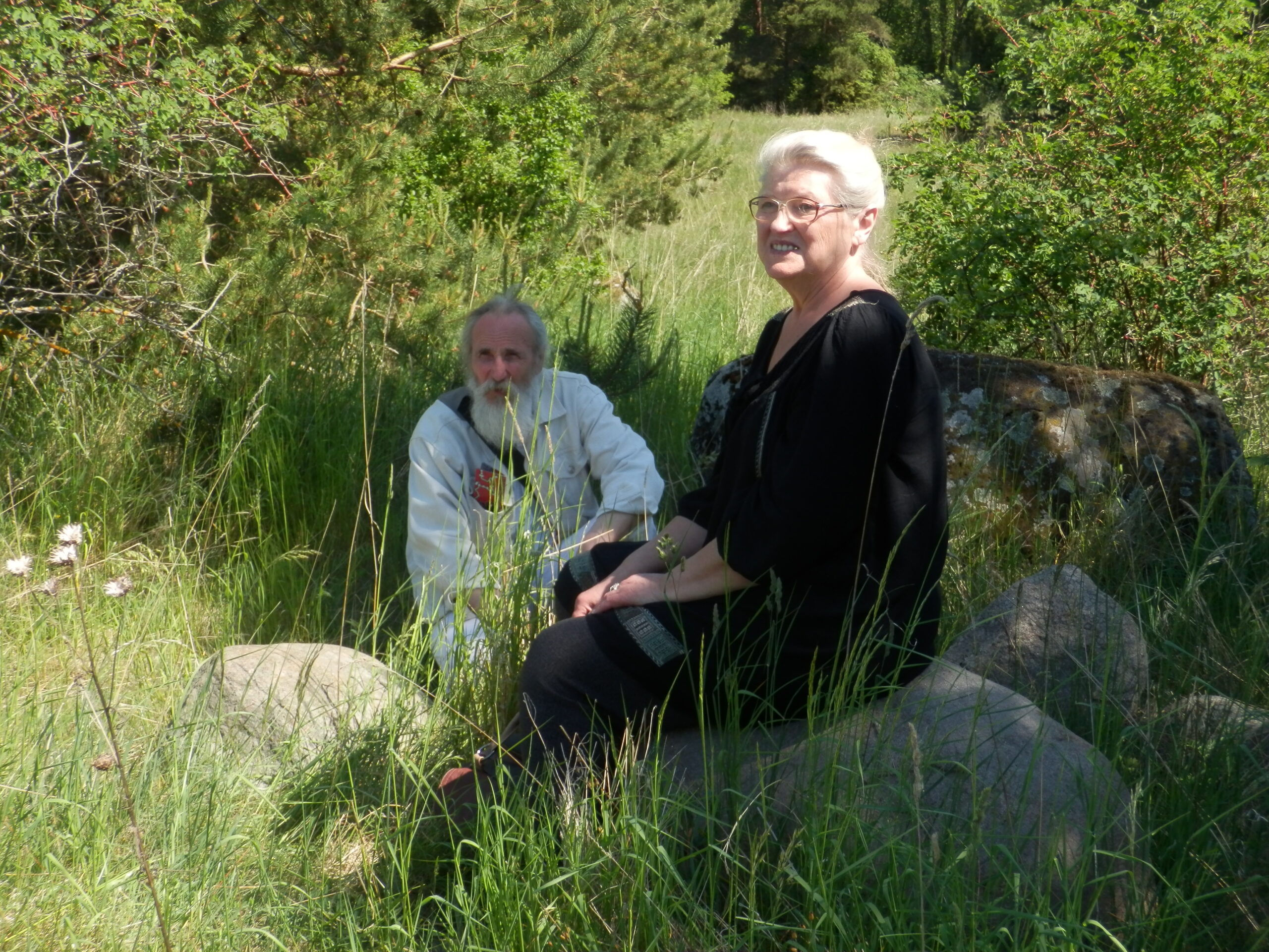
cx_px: 634
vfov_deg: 23.3
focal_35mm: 63
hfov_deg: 30.7
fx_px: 2310
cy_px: 476
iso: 80
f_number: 4.6
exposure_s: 1/250
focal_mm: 11.1
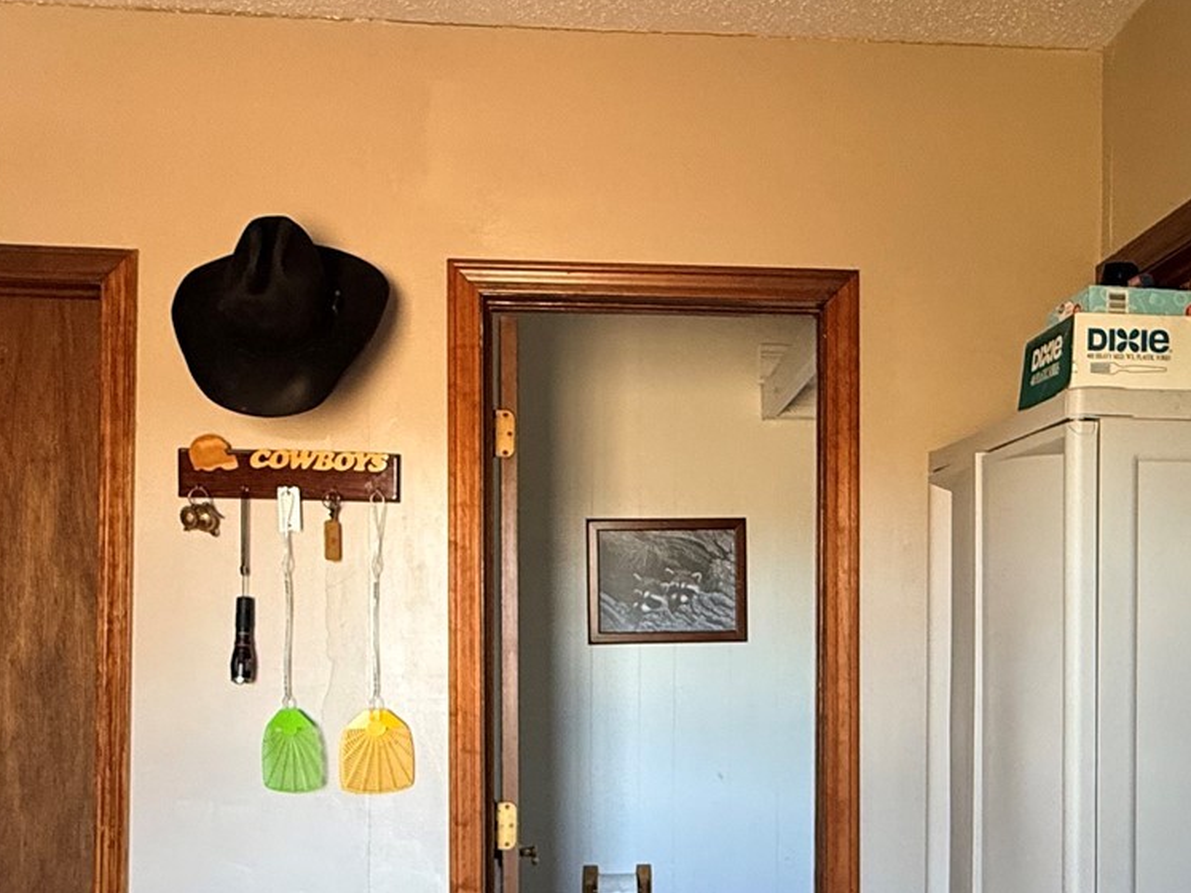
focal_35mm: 36
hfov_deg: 51.0
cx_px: 721
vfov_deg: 39.0
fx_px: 1238
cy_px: 619
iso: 250
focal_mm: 2.22
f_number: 2.2
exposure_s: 1/60
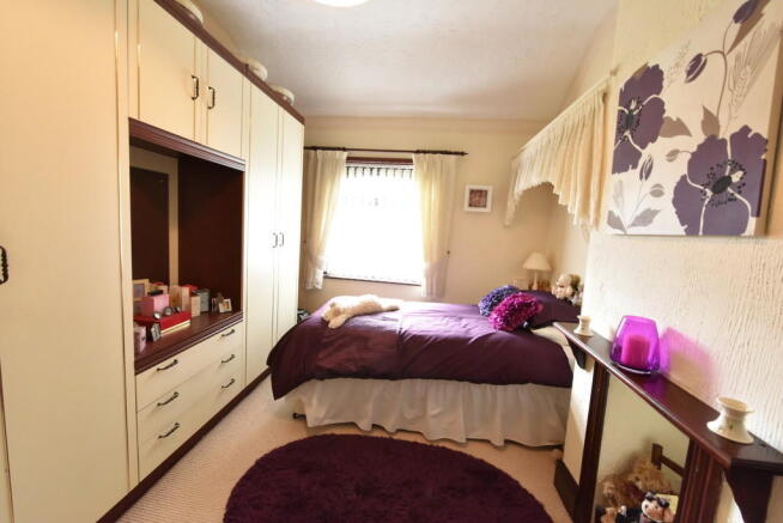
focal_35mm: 14
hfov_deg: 104.2
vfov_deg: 81.3
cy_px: 262
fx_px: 305
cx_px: 392
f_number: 16
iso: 6400
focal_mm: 14
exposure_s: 1/25
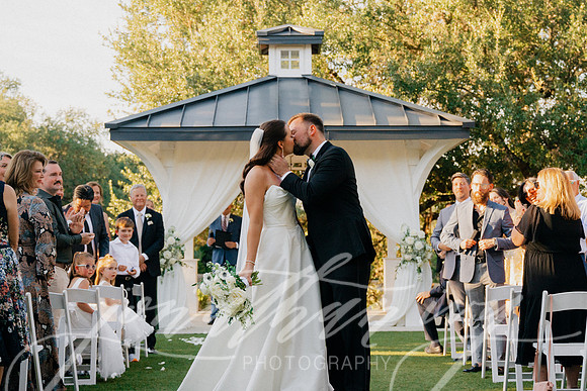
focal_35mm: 68
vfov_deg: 20.0
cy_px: 148
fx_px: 1109
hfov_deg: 29.7
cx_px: 309
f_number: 4
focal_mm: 50
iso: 400
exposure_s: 1/1250
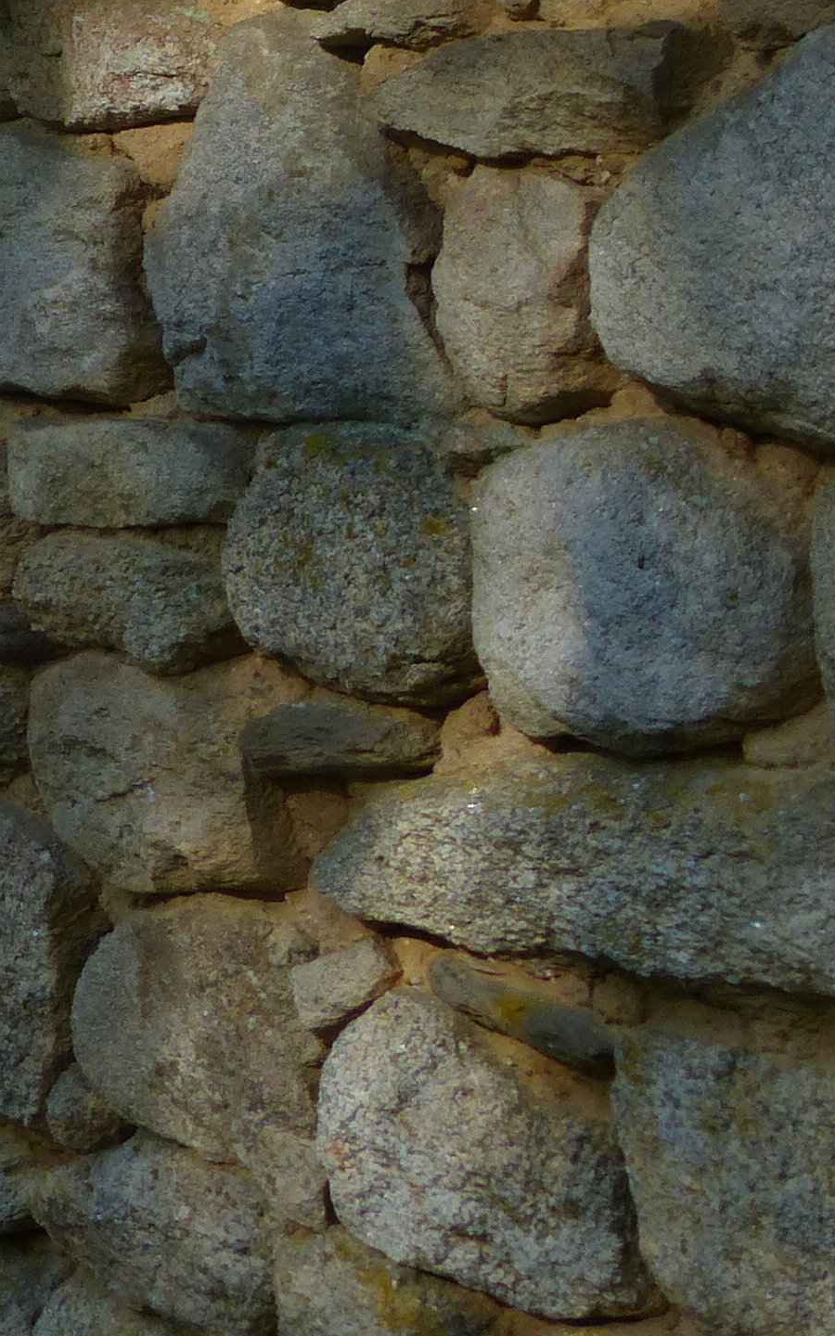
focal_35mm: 106
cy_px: -231
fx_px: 3859
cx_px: -539
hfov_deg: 11.6
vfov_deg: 18.7
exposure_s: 1/320
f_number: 4
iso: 100
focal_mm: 6.4
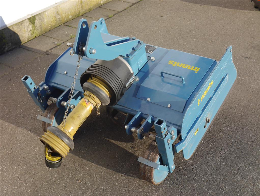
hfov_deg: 36.8
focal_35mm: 52
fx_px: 391
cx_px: 130
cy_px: 98
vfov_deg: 28.1
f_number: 7.1
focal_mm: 26
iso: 160
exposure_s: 1/200
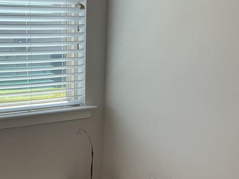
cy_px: 167
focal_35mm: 64
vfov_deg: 22.3
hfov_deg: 29.8
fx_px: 442
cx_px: 59
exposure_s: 1/161
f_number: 1.8
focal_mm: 3
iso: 20
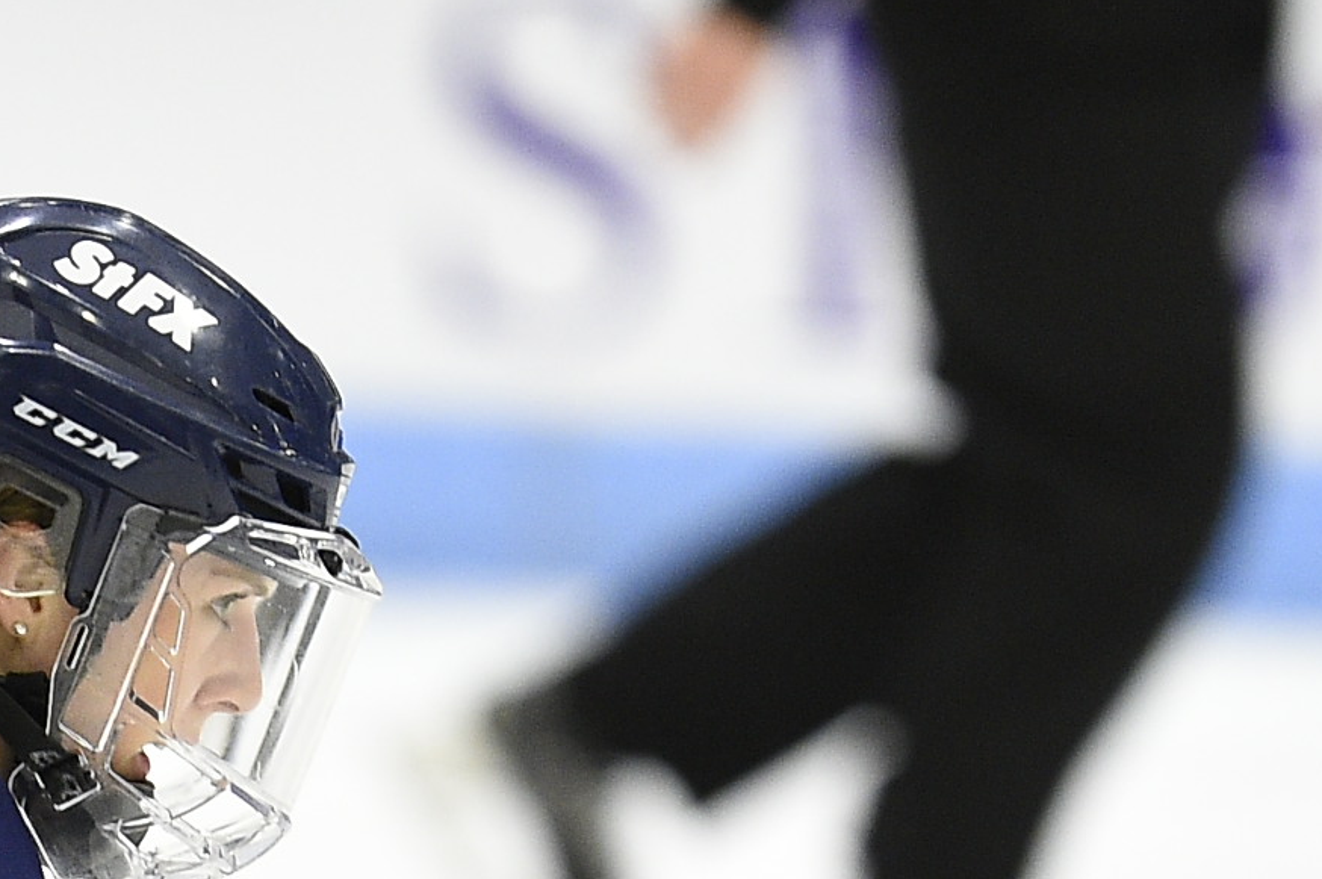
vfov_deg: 1.6
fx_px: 31037
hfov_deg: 2.4
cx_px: -293
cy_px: 1805
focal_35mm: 846
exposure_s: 1/1000
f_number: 2.2
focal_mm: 200
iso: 2500
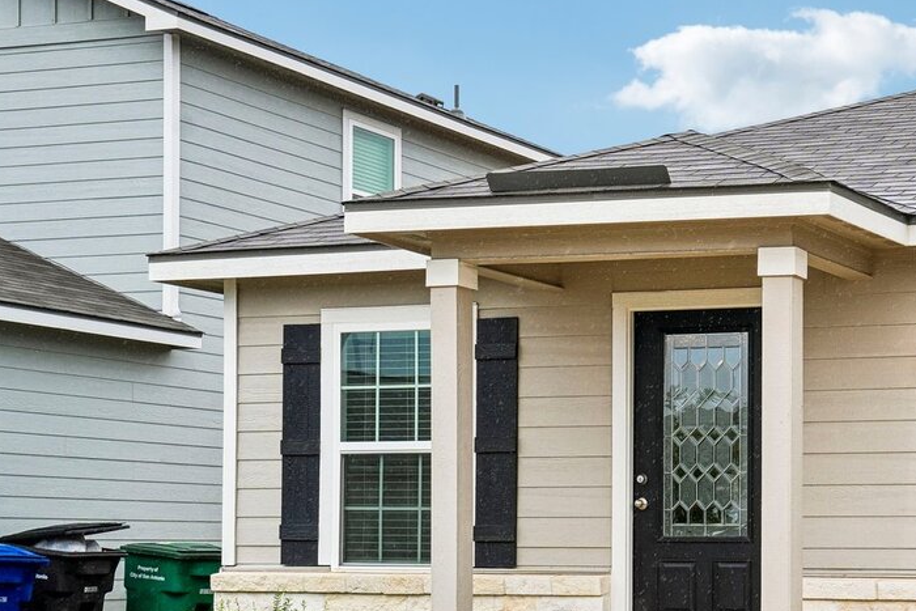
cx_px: 886
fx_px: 2061
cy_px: 505
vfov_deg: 16.7
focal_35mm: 81
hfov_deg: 24.1
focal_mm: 35
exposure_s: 1/500
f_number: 8
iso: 200
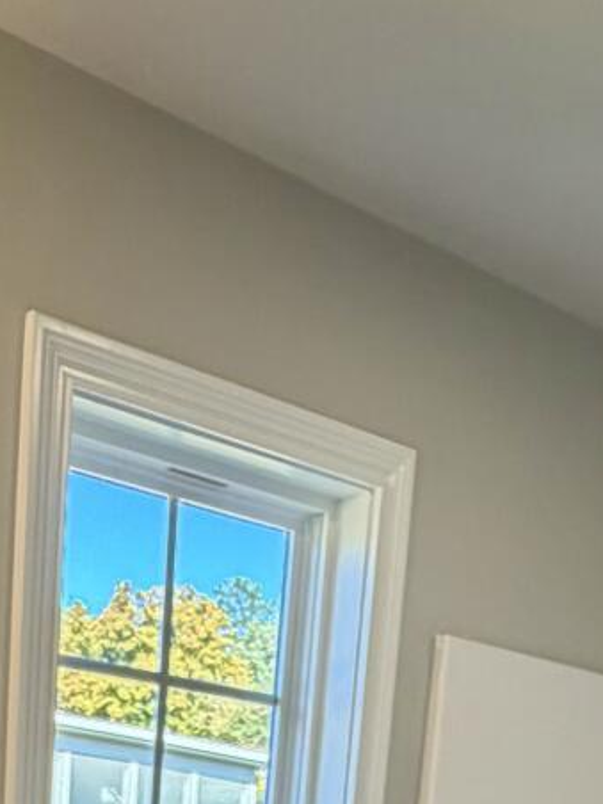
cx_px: 107
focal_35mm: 62
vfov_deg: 24.4
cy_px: 1204
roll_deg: -2.9
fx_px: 1440
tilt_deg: -12.5
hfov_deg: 23.3
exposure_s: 1/120
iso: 200
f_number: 2.2
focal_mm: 2.22
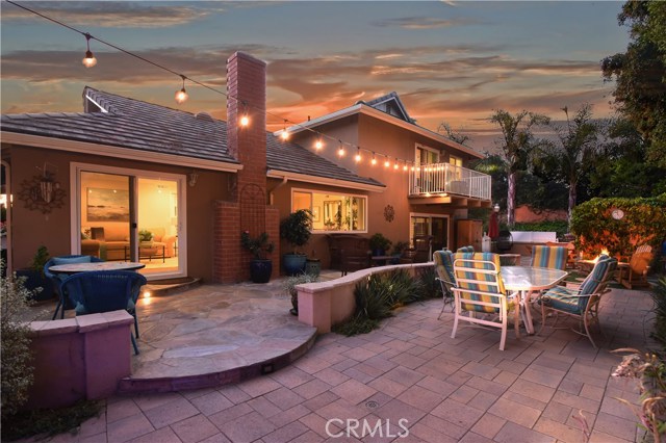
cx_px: 333
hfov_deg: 92.5
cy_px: 222
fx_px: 319
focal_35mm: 17
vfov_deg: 69.6
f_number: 8
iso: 800
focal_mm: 11.5
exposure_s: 1/1.6
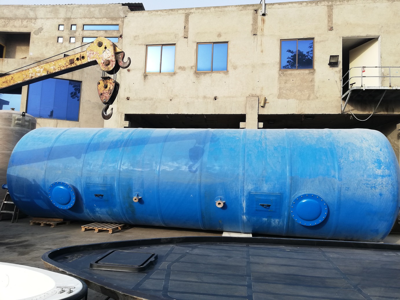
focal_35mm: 26
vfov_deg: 53.1
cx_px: 200
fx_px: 300
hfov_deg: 67.3
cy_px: 150
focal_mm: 3.81
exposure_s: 1/334
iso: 50
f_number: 2.2
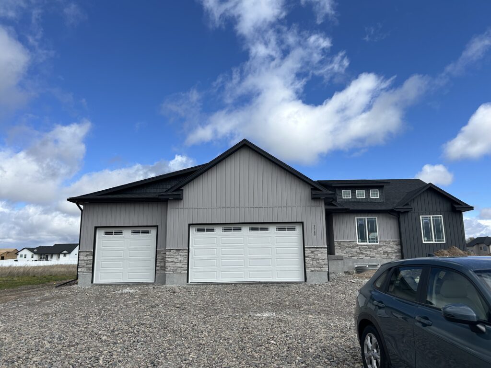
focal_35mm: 26
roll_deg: +1.3
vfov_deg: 53.1
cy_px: 184
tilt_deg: +10.3
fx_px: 369
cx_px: 246
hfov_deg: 67.3
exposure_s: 1/5882
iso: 50
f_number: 1.5
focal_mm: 5.7
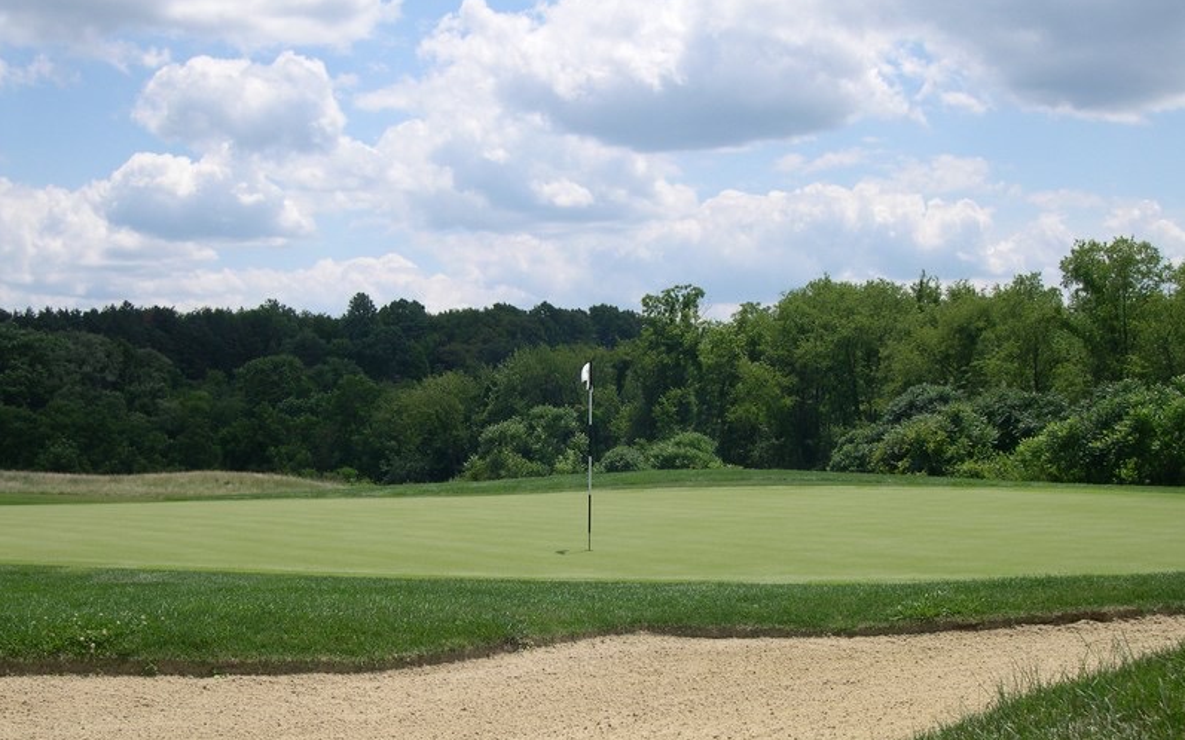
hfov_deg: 40.3
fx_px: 1615
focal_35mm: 50
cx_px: 593
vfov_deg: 25.8
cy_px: 440
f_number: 8.4
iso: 100
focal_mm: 10.1
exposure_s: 1/214
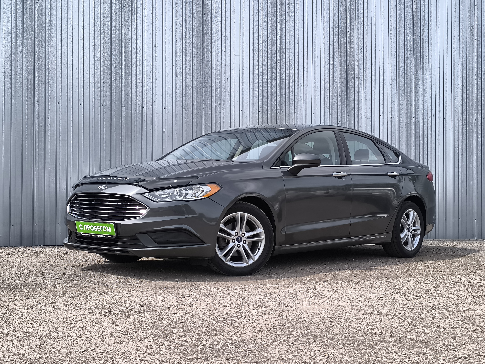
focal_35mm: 53
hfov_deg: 36.2
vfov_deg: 27.5
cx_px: 242
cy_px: 182
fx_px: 743
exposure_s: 1/368
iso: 50
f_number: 1.65
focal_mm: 6.14
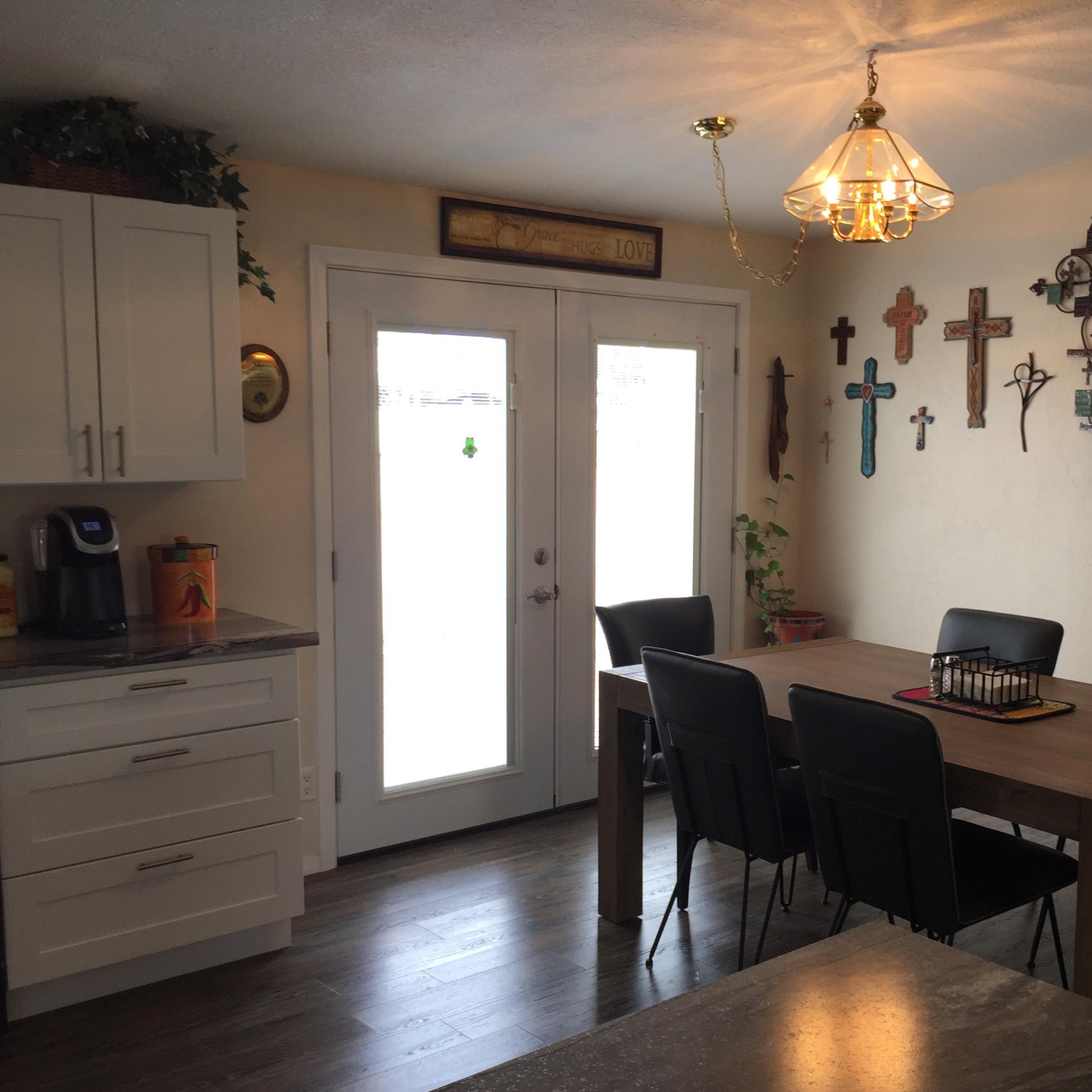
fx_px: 1321
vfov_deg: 44.9
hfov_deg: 44.0
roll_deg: -1.7
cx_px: 758
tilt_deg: -6.6
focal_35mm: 37
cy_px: 580
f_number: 2.2
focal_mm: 4.15
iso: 32
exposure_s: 1/60
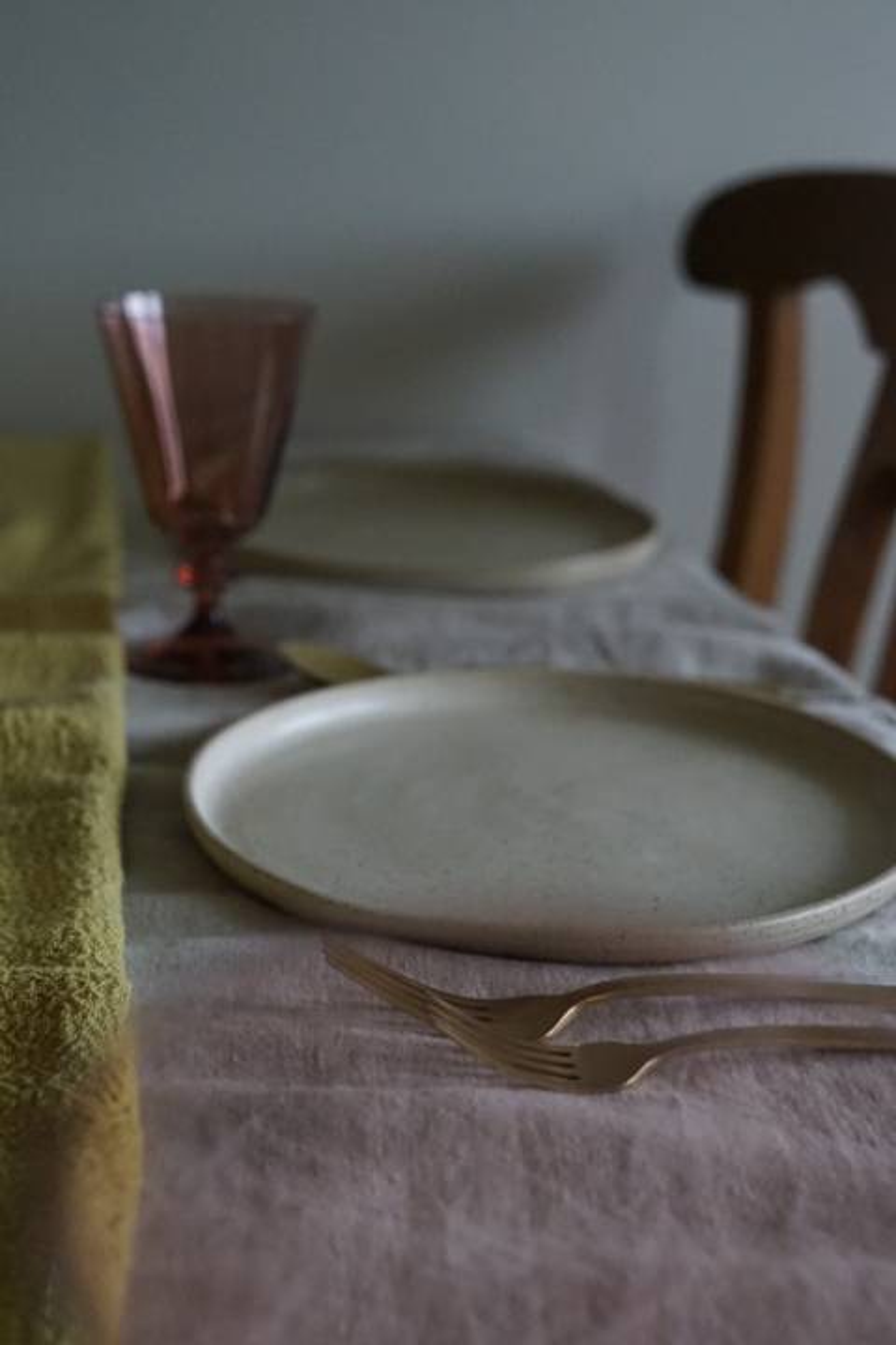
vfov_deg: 39.6
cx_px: 448
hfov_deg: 27.0
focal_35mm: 50
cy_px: 672
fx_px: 1867
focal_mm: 50
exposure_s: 1/1000
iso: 6400
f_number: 4.5
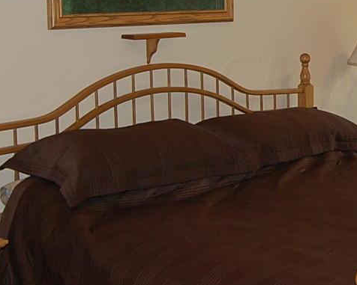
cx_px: 329
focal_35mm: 80
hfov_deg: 23.2
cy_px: 78
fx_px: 845
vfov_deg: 19.1
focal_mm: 18
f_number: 3.5
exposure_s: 1/60
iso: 400
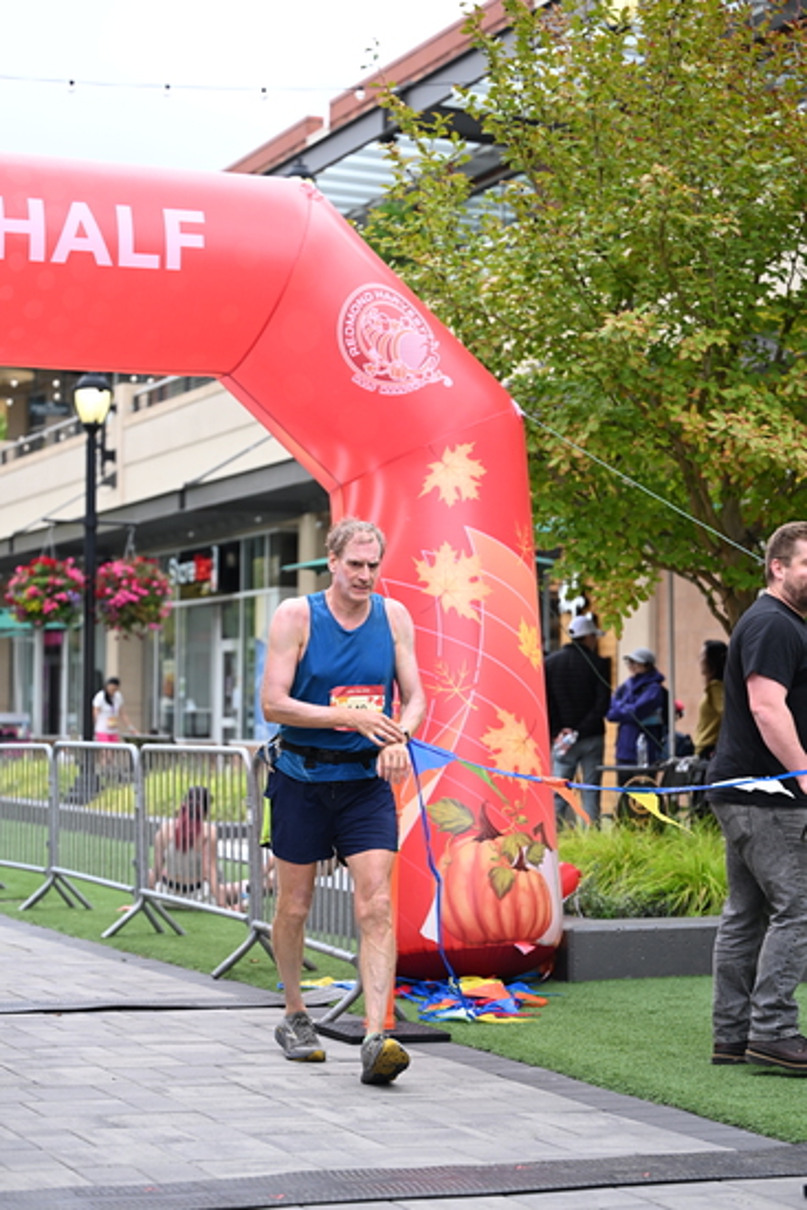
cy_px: 605
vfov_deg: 28.1
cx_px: 404
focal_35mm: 72
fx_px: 2419
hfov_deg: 18.9
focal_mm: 72
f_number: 2.8
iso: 640
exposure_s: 1/1600
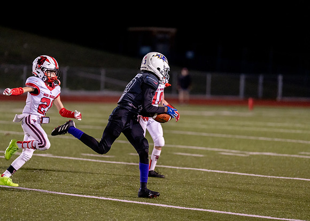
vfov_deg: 6.9
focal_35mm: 210
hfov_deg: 9.6
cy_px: 110
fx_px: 1845
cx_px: 155
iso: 2500
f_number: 2.8
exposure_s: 1/1000
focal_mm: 200
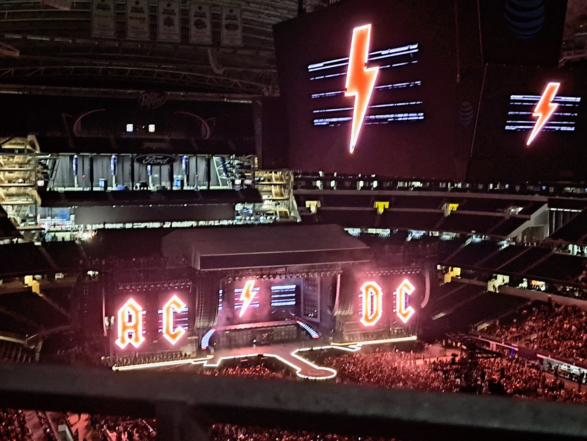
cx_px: 294
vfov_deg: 56.8
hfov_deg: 71.6
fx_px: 407
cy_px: 220
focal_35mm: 24
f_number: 1.8
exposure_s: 1/12
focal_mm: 5.23
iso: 1250
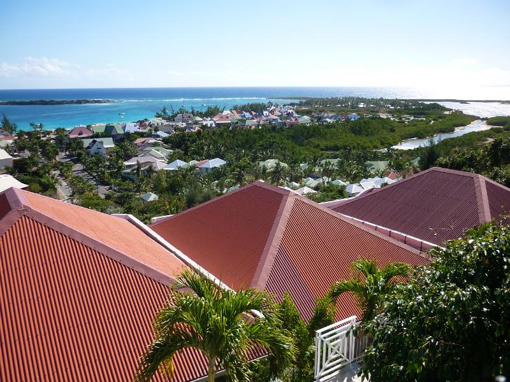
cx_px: 255
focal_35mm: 33
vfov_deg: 42.9
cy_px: 191
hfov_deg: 55.4
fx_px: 486
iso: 80
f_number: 8
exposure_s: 1/160
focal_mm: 5.5
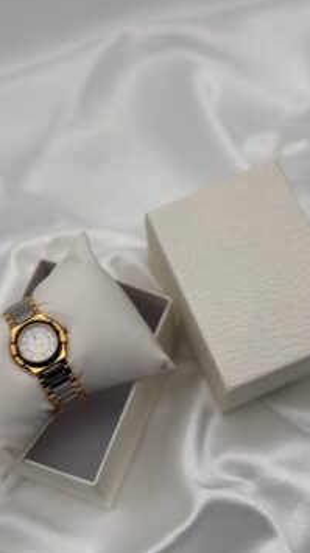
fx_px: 864
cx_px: 132
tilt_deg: -57.1
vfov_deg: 35.5
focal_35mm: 59
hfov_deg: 20.3
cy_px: 276
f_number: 1.78
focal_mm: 6.76
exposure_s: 1/1366
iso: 64
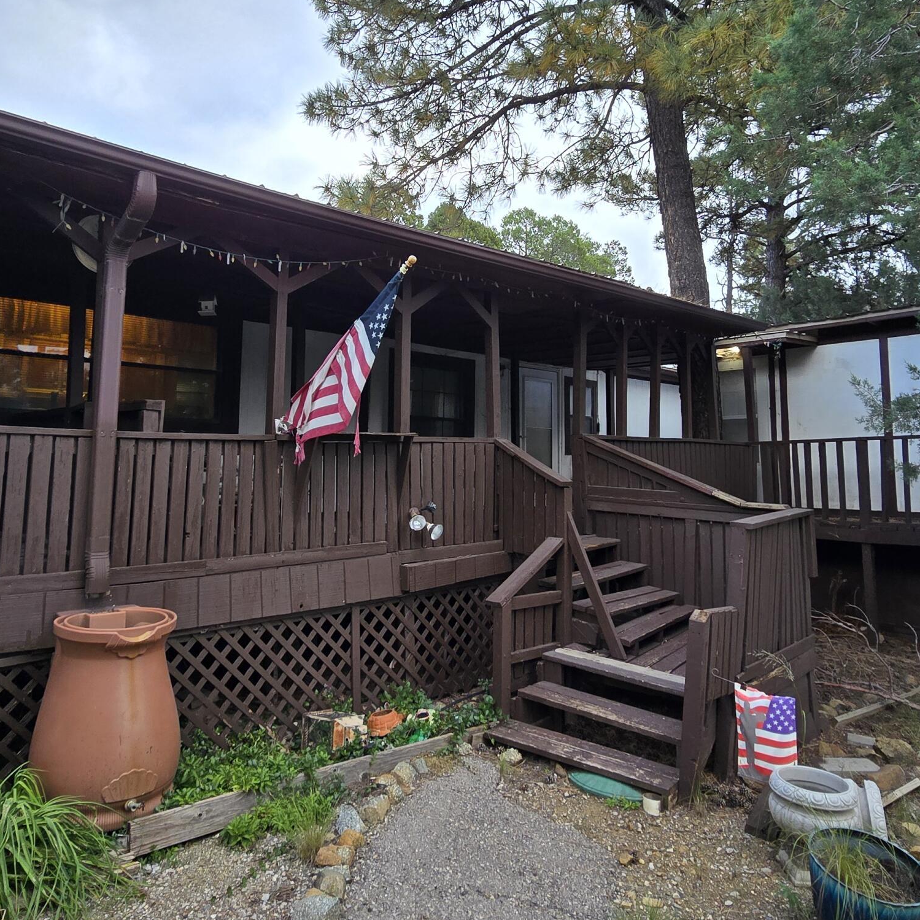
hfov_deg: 67.3
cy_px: 390
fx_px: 692
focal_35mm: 23
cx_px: 457
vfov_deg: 66.9
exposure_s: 1/194
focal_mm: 2.2
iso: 50
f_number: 2.2
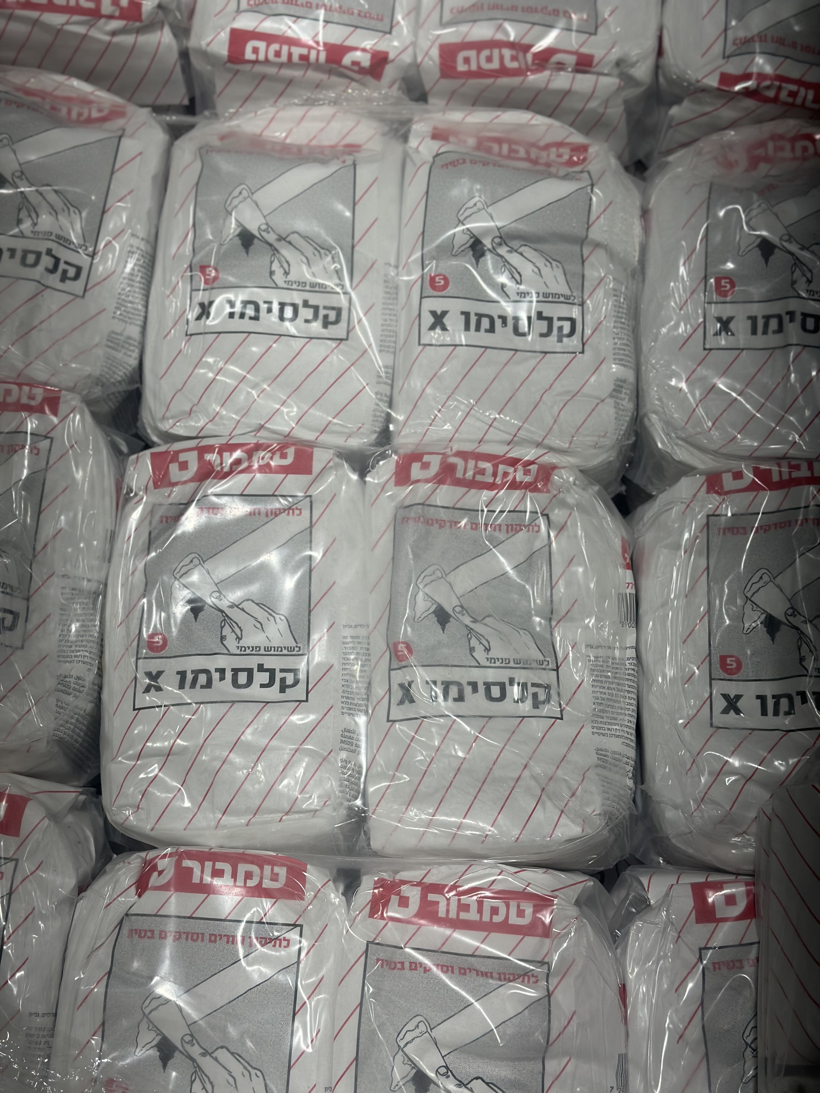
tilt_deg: -72.0
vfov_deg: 39.7
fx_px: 1516
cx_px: 410
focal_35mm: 48
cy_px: 546
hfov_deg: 30.3
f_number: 1.78
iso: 80
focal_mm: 6.86
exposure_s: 1/234
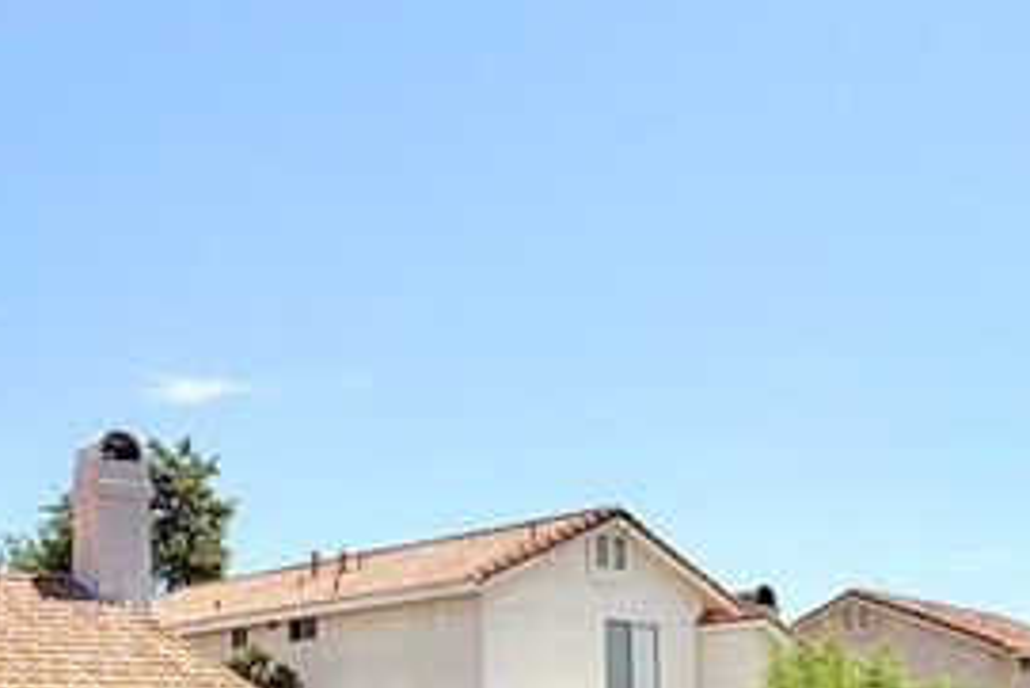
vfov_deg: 23.4
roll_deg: +1.1
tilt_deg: +1.7
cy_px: 722
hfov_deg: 36.2
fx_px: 1574
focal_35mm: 55
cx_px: 464
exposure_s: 1/970
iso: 20
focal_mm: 2.22
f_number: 2.2
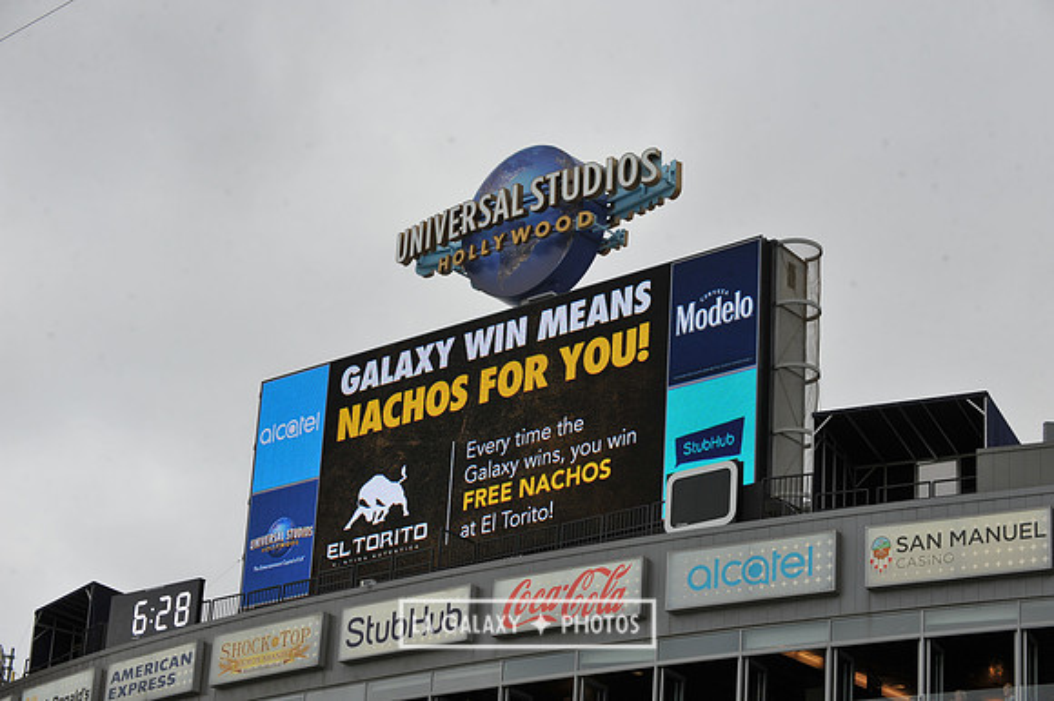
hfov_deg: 23.7
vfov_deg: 15.9
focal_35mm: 86
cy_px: 350
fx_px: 2516
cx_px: 527
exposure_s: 1/200
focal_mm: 86
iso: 400
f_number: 9
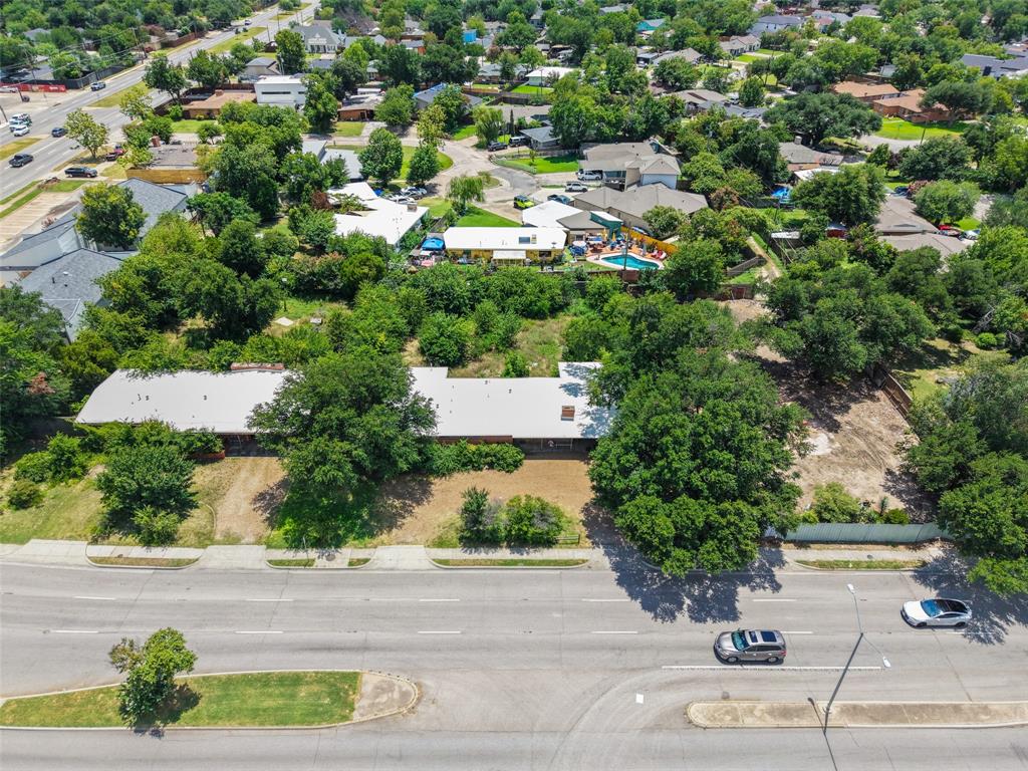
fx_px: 713
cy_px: 386
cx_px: 514
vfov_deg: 56.8
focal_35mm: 24
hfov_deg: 71.6
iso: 200
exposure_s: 1/3200
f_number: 1.8
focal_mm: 8.67
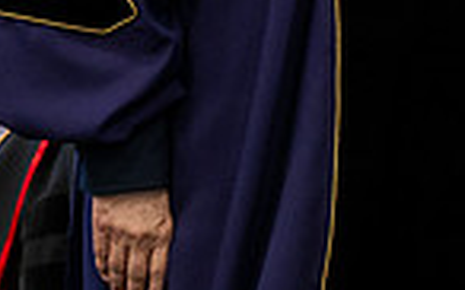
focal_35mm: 349
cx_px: 506
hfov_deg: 6.0
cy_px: -177
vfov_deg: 3.7
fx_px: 4419
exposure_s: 1/200
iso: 4000
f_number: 4.5
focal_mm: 86
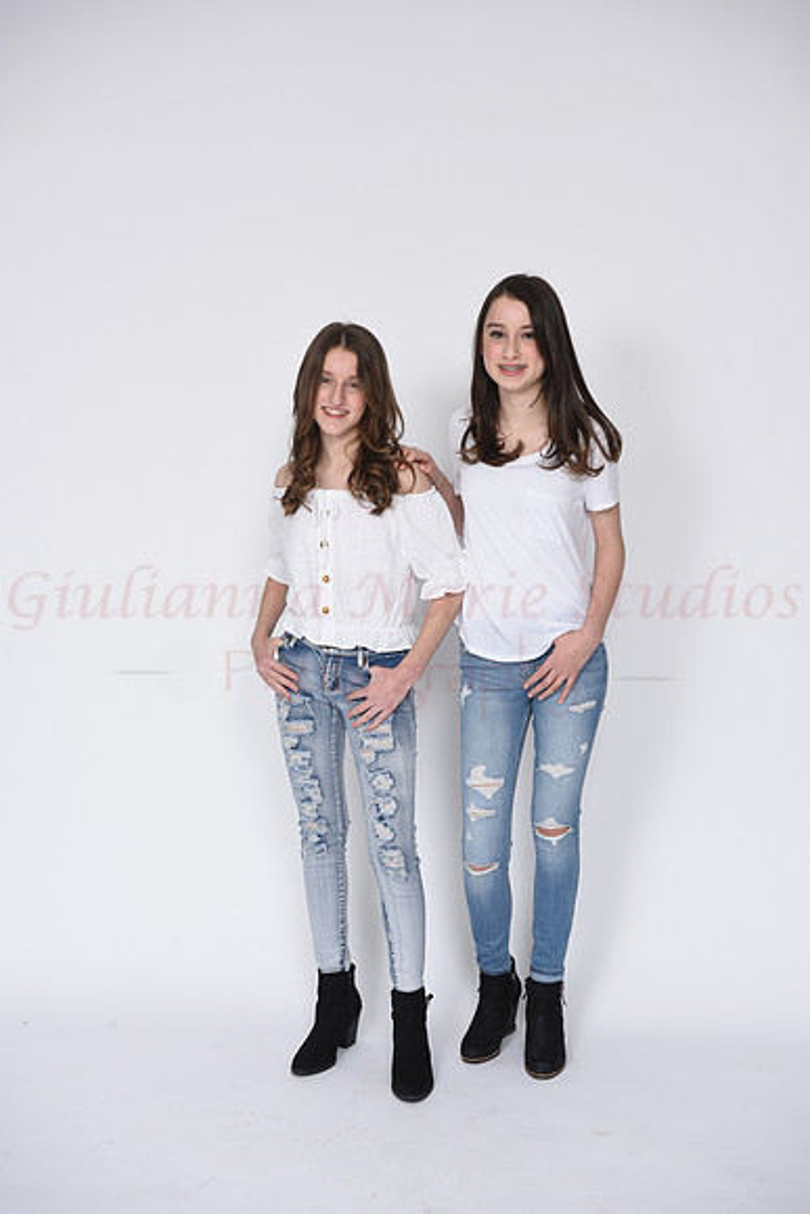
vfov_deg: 41.1
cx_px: 405
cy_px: 607
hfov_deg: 28.1
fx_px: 1619
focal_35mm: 48
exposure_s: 1/100
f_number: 8
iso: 160
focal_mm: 48
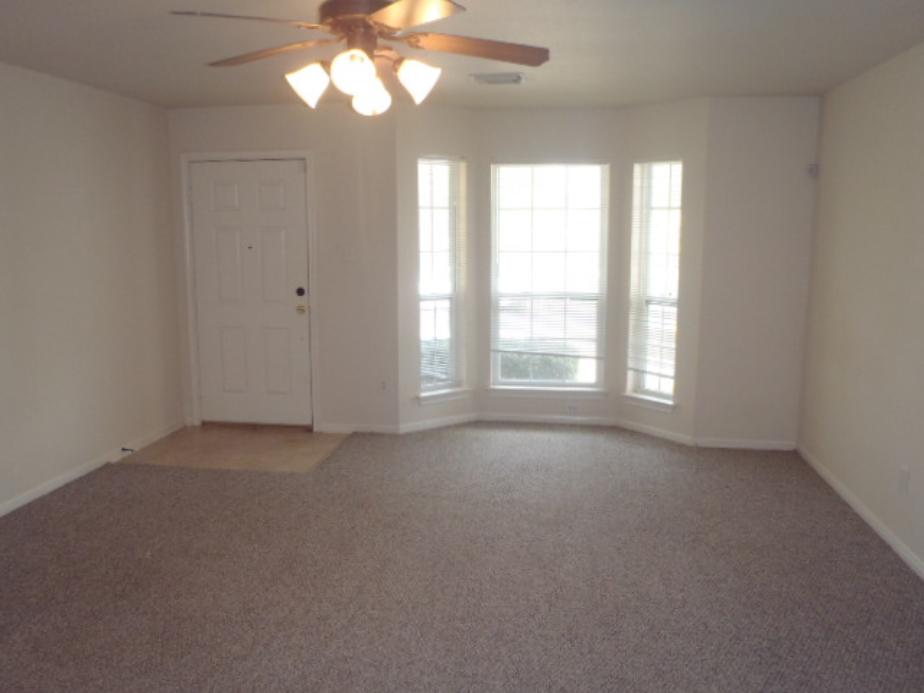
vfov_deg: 49.7
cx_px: 462
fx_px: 747
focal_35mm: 28
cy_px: 346
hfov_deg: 63.4
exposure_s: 1/40
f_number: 3.9
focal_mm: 5
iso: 250
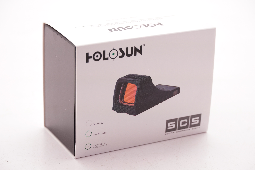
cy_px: 85
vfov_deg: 13.2
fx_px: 733
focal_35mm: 104
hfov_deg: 19.7
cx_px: 128
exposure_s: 1/125
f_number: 5.6
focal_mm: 69
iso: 640
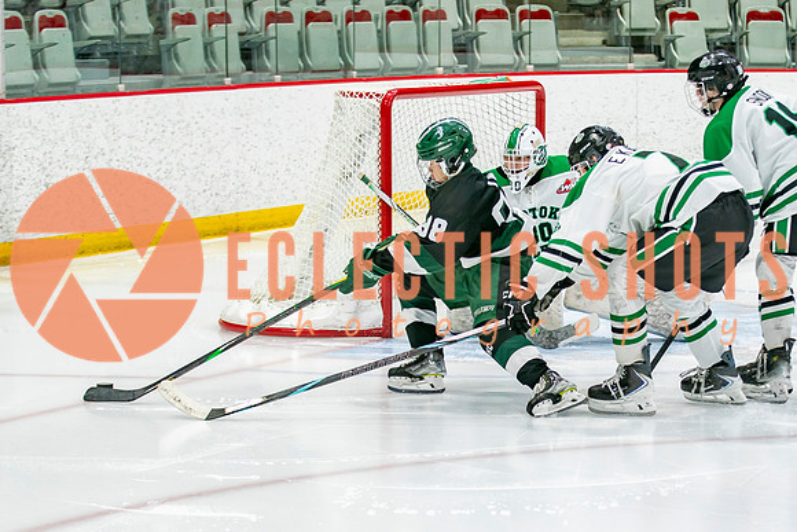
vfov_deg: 10.1
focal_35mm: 136
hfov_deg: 15.1
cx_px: 482
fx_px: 3010
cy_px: 293
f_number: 3.2
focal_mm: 70
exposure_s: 1/640
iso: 800
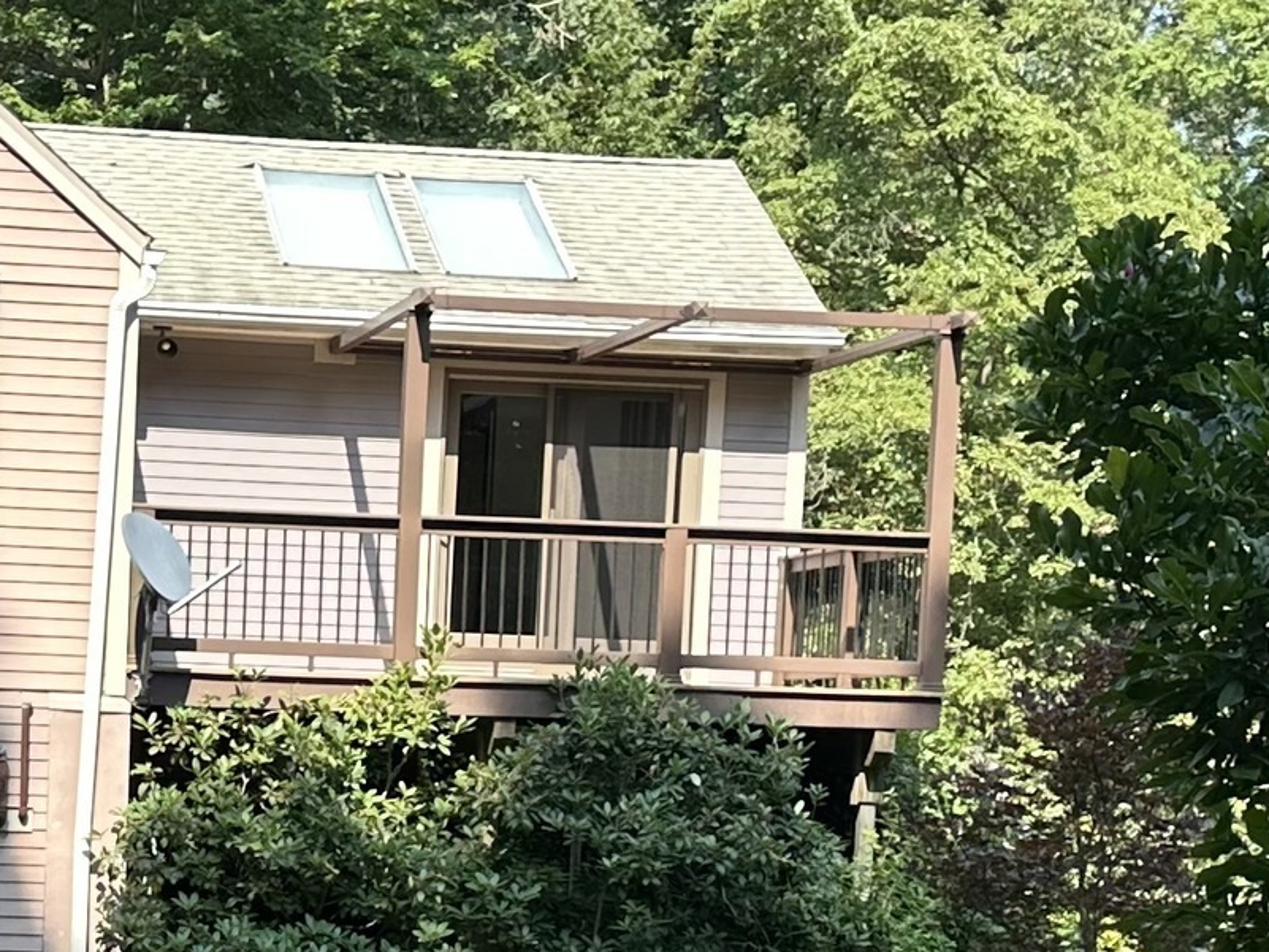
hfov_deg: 21.0
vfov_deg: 15.6
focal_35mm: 92
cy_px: 1064
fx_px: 3373
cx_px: 184
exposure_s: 1/604
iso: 80
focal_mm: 6.86
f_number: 1.78
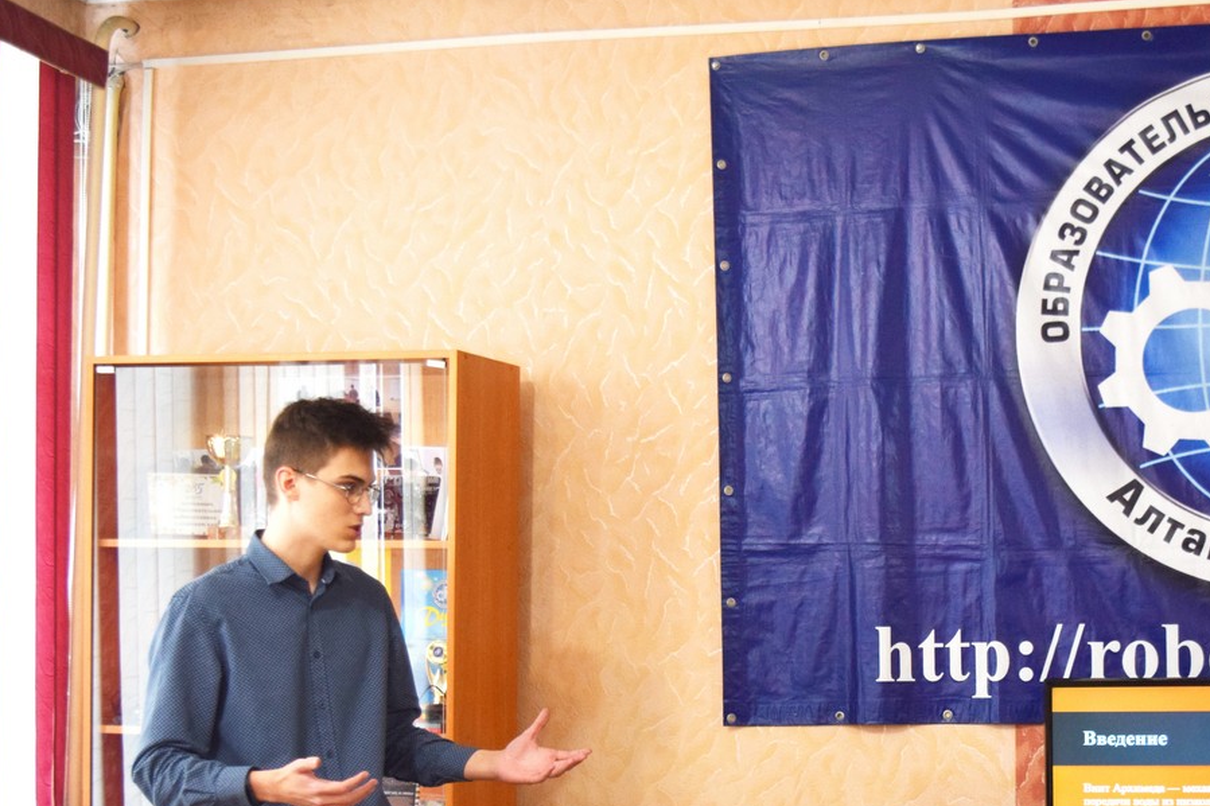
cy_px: 613
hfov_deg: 29.3
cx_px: 910
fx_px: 2278
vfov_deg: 19.9
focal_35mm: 68
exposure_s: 1/60
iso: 900
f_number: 4.2
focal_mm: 29
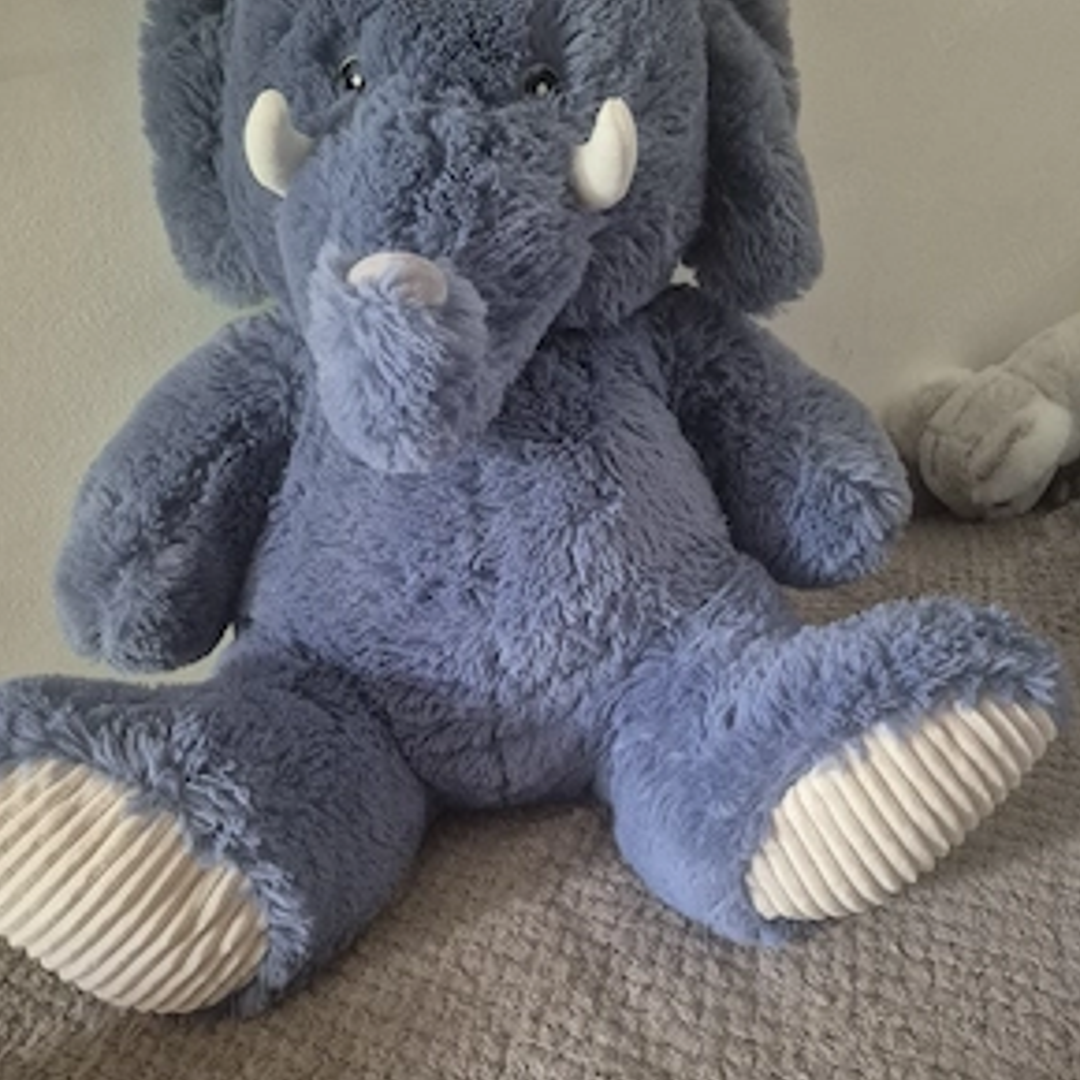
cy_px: 588
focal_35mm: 28
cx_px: 540
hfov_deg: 57.3
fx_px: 988
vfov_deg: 57.2
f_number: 1.8
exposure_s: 1/33
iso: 1250
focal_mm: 5.4
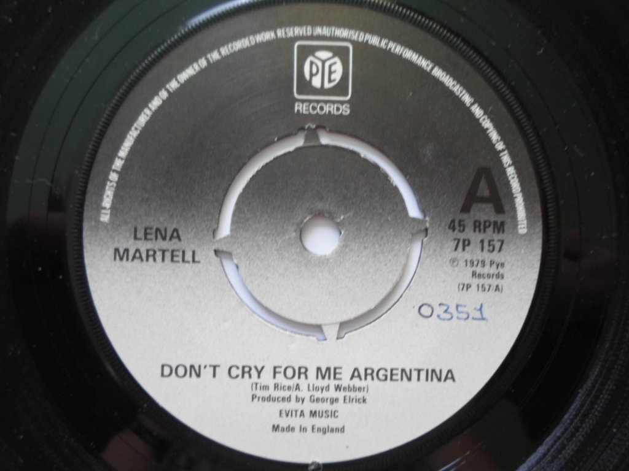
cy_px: 236
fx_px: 454
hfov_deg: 69.4
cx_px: 314
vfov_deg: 54.9
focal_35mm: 25
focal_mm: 4.5
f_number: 2.5
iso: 80
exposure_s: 1/45
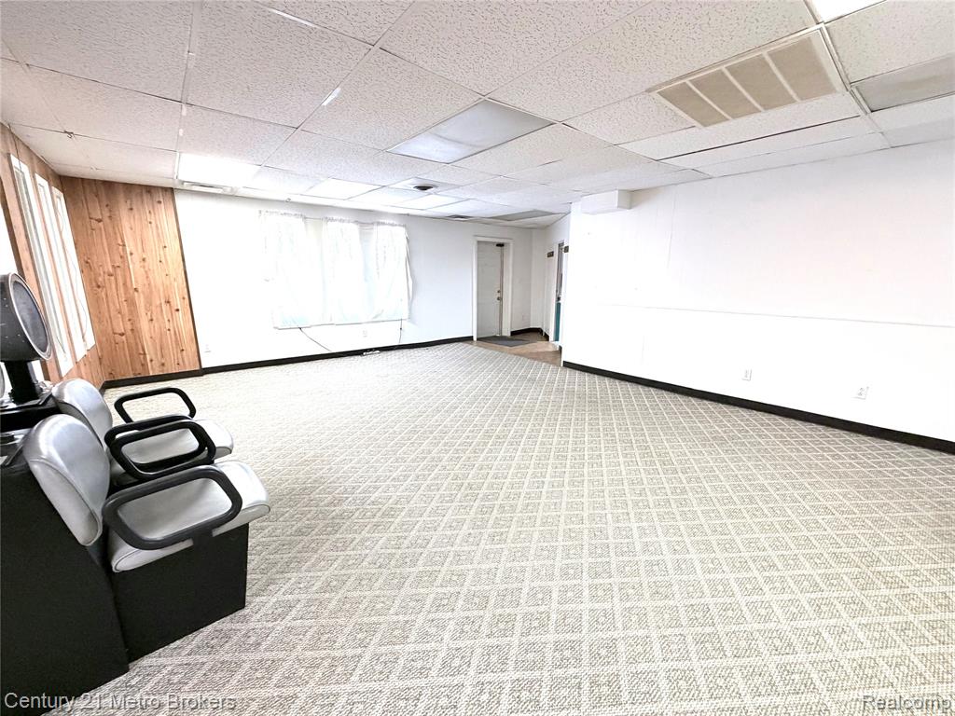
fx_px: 386
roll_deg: -0.5
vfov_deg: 85.7
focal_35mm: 14
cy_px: 358
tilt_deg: -12.5
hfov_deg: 102.1
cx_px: 478
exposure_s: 1/60
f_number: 2.2
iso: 400
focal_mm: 2.22
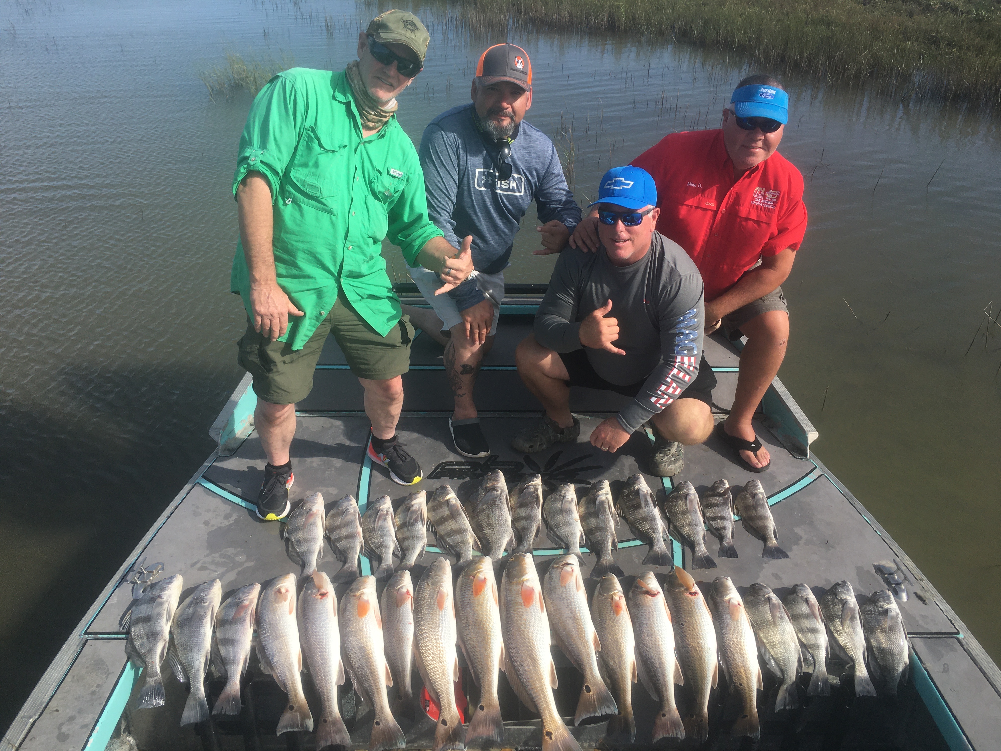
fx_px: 839
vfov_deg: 48.2
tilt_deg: -29.2
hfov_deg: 61.7
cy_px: 376
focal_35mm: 29
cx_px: 500
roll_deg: -2.4
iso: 25
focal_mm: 4.15
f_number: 2.2
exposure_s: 1/1148
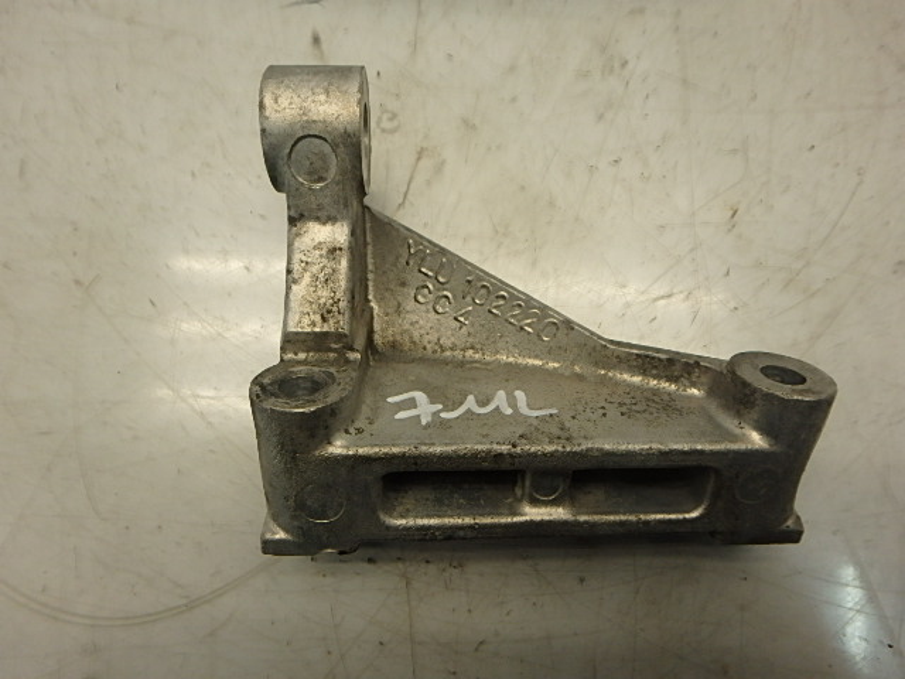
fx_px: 549
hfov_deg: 79.0
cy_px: 340
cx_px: 452
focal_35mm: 21
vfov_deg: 63.4
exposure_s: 1/60
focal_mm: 3.7
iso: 200
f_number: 3.5
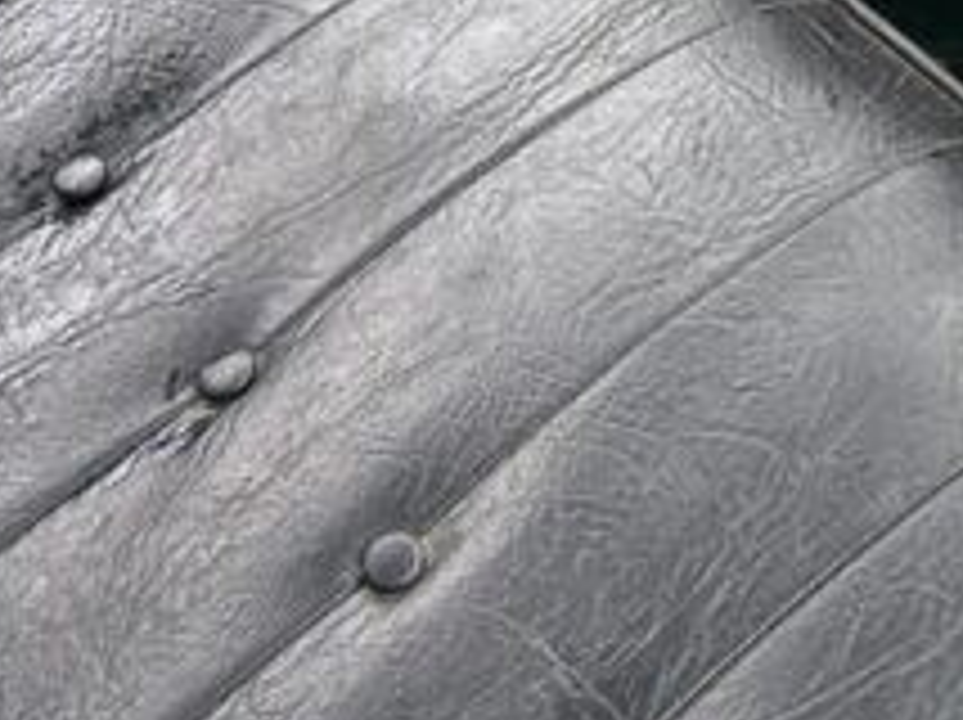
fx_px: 3196
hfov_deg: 16.1
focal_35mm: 115
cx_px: 1296
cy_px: -626
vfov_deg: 11.8
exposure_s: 1/121
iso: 80
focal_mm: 6.86
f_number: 1.78
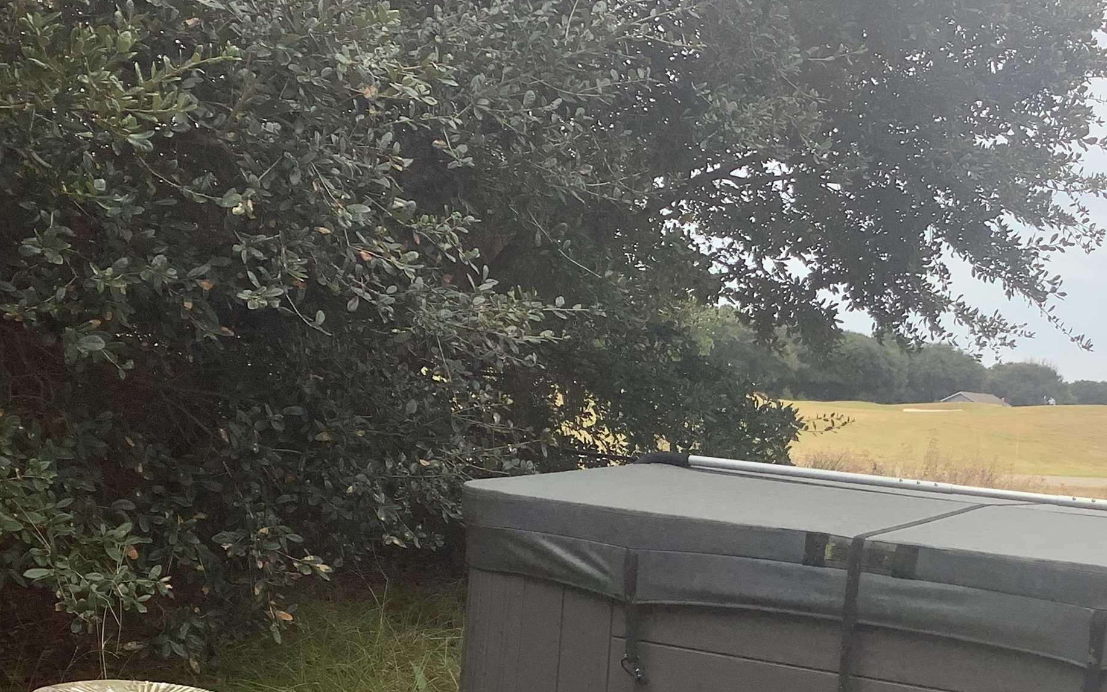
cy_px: 544
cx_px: 770
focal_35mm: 55
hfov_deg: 36.4
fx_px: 1659
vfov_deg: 23.2
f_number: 2.4
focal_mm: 3.3
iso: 25
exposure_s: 1/295
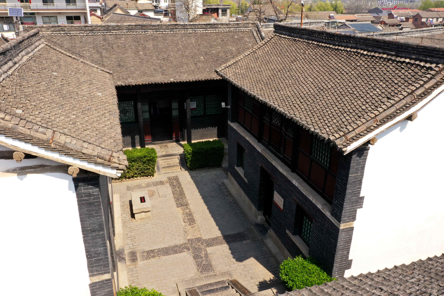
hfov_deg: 65.5
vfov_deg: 46.4
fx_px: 345
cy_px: 148
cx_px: 222
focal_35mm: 28
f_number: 11
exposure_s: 1/100
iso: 100
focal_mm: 10.26
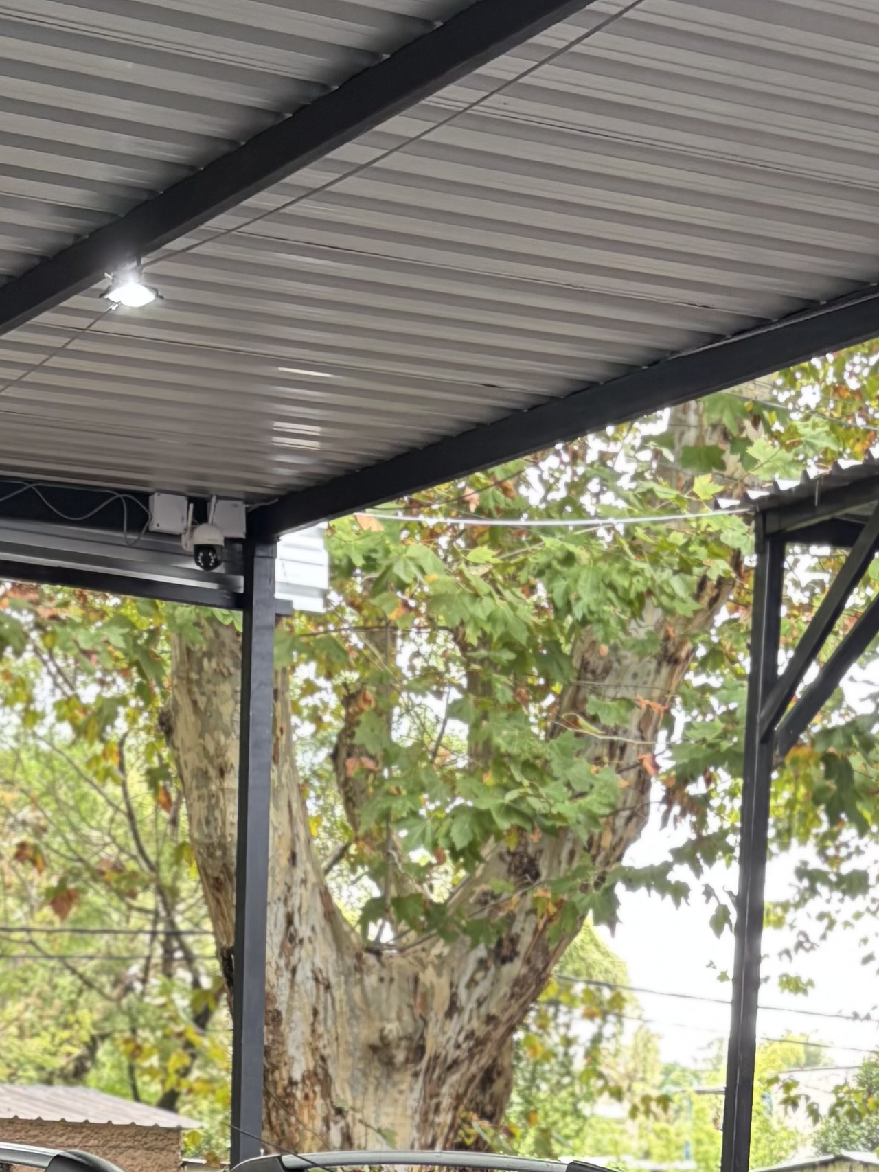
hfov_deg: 16.9
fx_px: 2946
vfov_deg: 20.2
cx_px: 584
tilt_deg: -8.1
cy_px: 1607
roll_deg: -3.2
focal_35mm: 87
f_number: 1.6
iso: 125
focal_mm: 5.96
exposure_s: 1/50
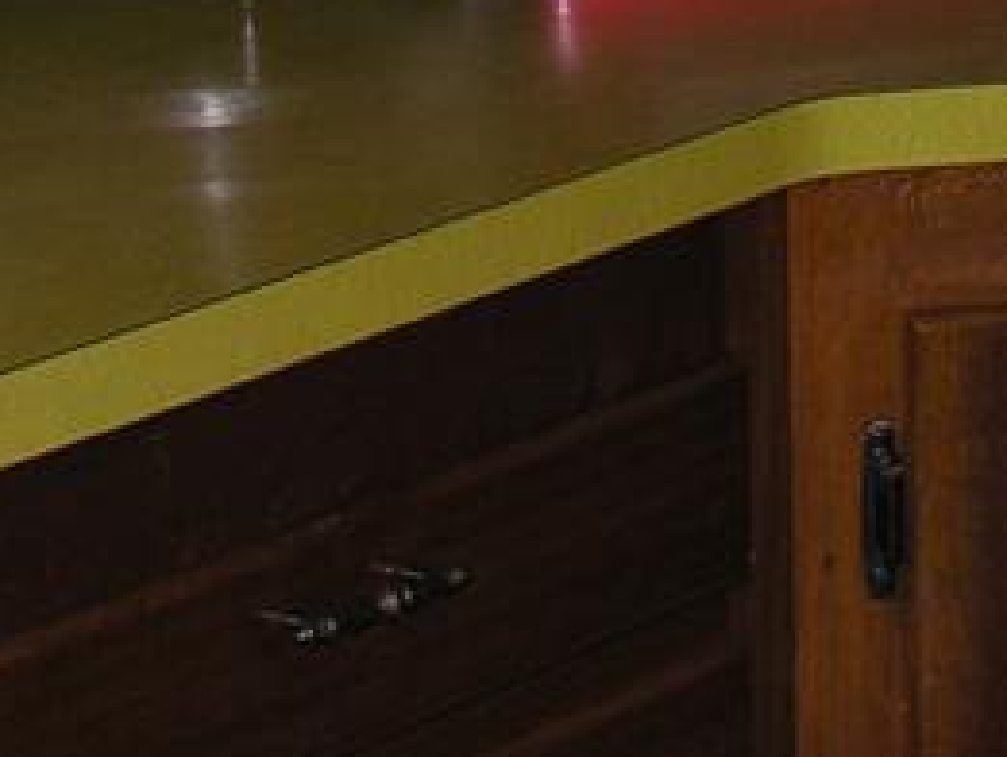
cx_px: 532
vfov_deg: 7.2
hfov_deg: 9.8
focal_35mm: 201
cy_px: -475
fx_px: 5850
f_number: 2.8
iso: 50
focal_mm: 8.9
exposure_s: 1/60.1
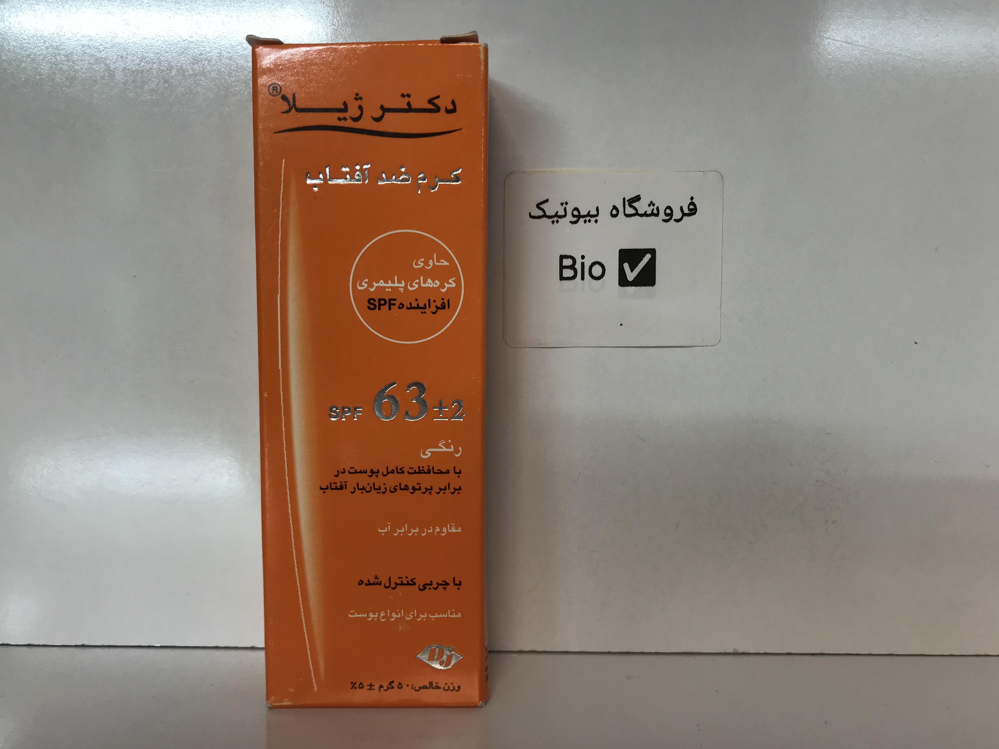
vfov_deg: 48.2
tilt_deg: -5.7
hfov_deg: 61.7
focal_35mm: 29
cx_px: 502
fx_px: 837
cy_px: 366
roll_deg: -1.2
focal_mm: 3.99
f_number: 1.8
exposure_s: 1/100
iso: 25
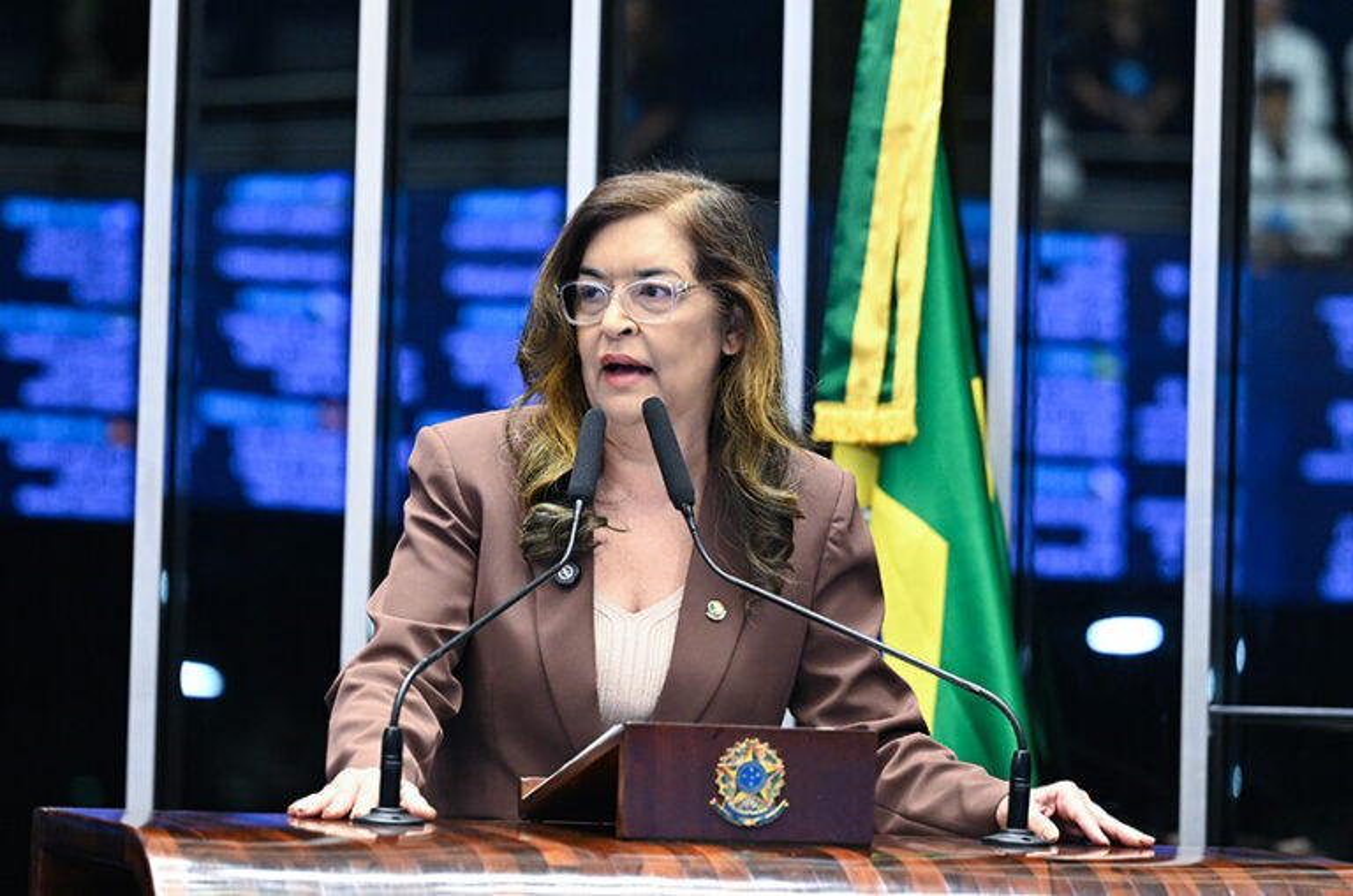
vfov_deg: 7.6
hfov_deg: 11.4
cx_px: 676
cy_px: 448
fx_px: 6752
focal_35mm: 180
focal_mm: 120
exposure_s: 1/100
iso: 3200
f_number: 2.8
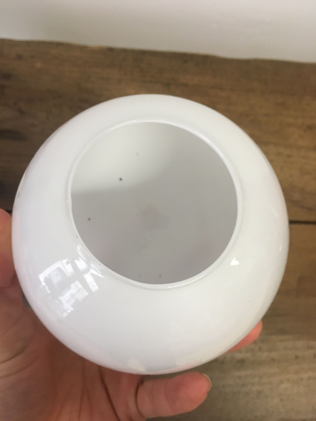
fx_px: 353
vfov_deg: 61.7
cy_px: 210
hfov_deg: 48.2
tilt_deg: -77.1
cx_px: 158
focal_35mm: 29
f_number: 2.2
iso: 160
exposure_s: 1/33
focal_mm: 4.15
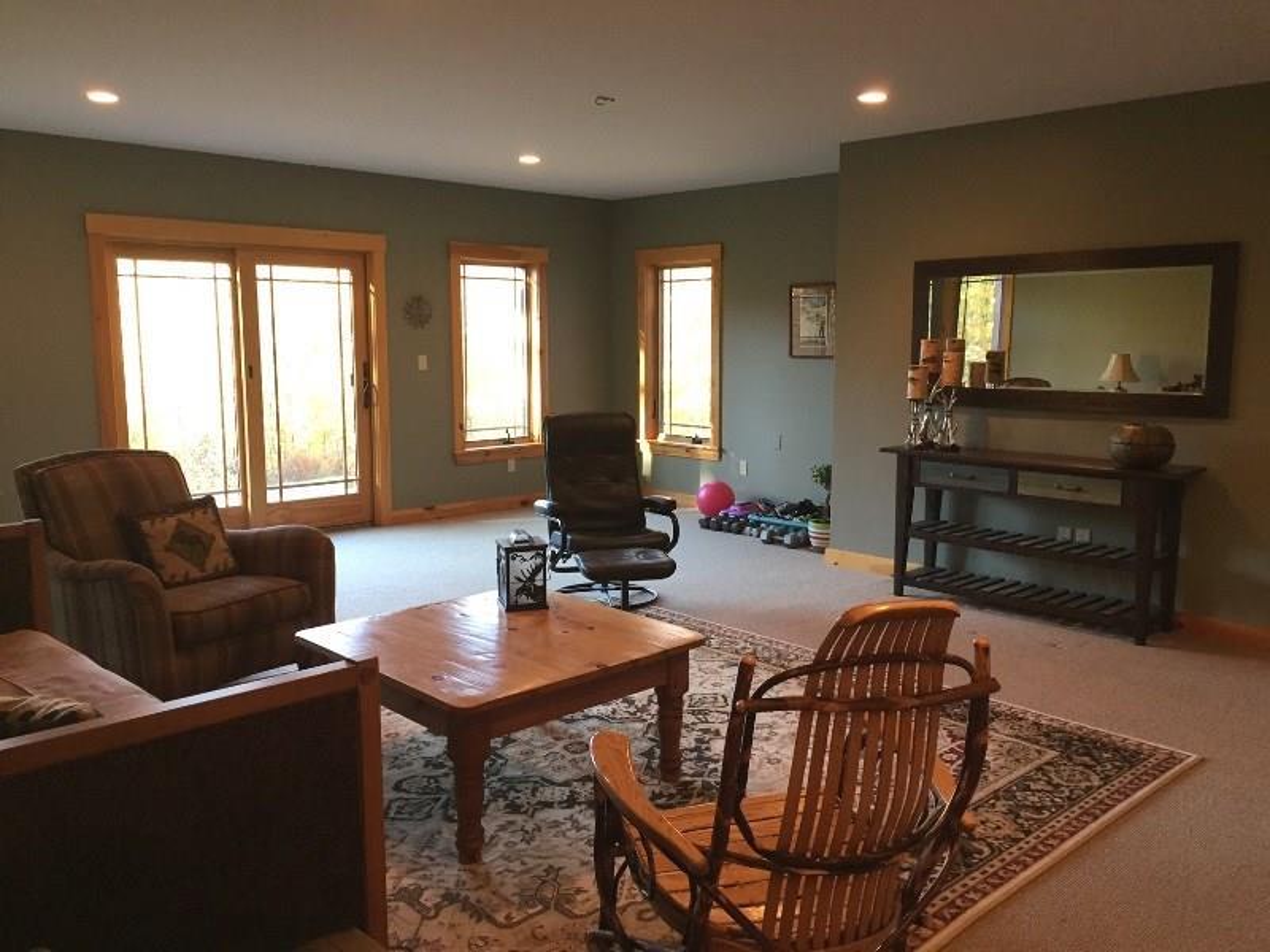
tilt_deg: -7.5
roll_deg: -0.2
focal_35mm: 29
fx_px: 1064
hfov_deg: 61.7
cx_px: 635
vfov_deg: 48.2
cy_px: 476
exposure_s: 1/30
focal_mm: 4.15
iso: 125
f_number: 2.2
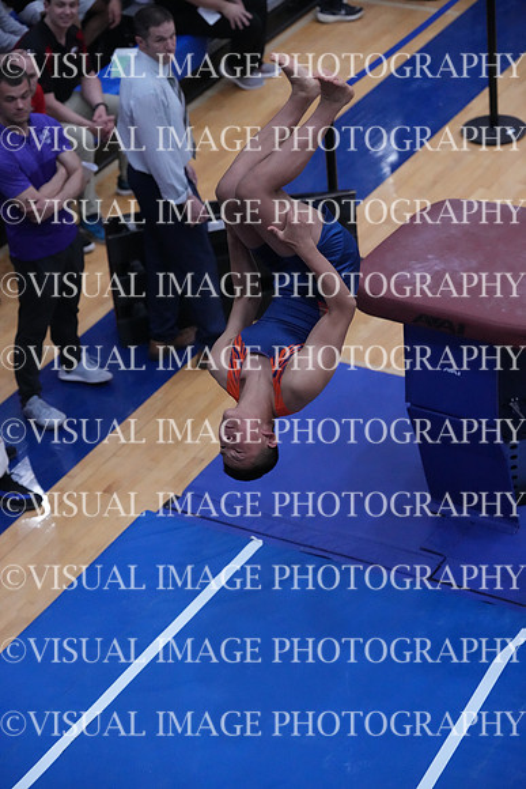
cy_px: 394
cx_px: 263
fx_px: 2103
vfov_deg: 21.2
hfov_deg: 14.3
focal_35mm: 96
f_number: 4
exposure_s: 1/1000
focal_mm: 96
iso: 10000
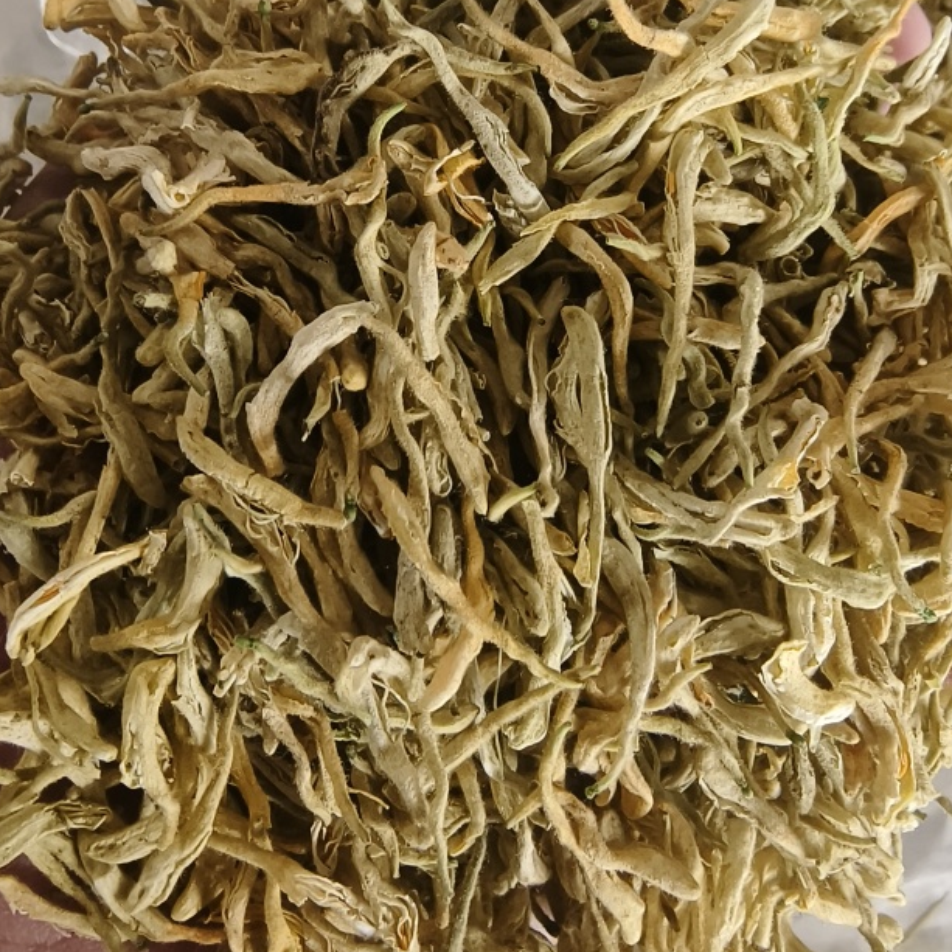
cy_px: 454
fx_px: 1245
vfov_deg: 41.8
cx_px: 547
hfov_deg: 41.8
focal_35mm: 40
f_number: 2
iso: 160
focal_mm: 2.28
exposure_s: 1/30
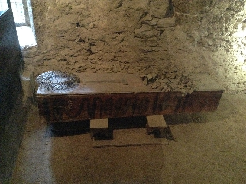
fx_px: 234
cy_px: 92
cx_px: 123
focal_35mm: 33
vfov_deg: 42.8
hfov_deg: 55.4
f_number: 2.4
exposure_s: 1/15
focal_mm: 3.3
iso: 640
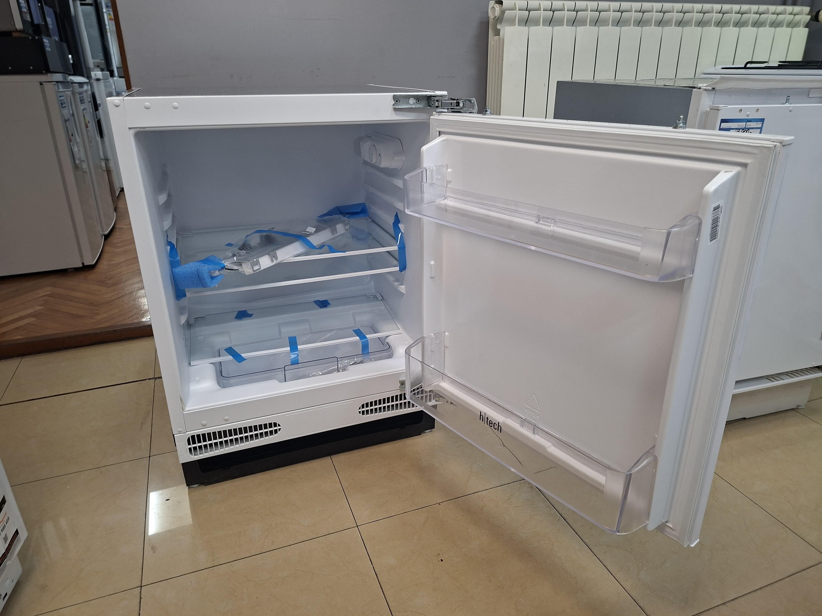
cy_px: 308
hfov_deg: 73.9
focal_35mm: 23
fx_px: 546
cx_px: 411
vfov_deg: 58.9
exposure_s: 1/50
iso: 160
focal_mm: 5.54
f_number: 1.8
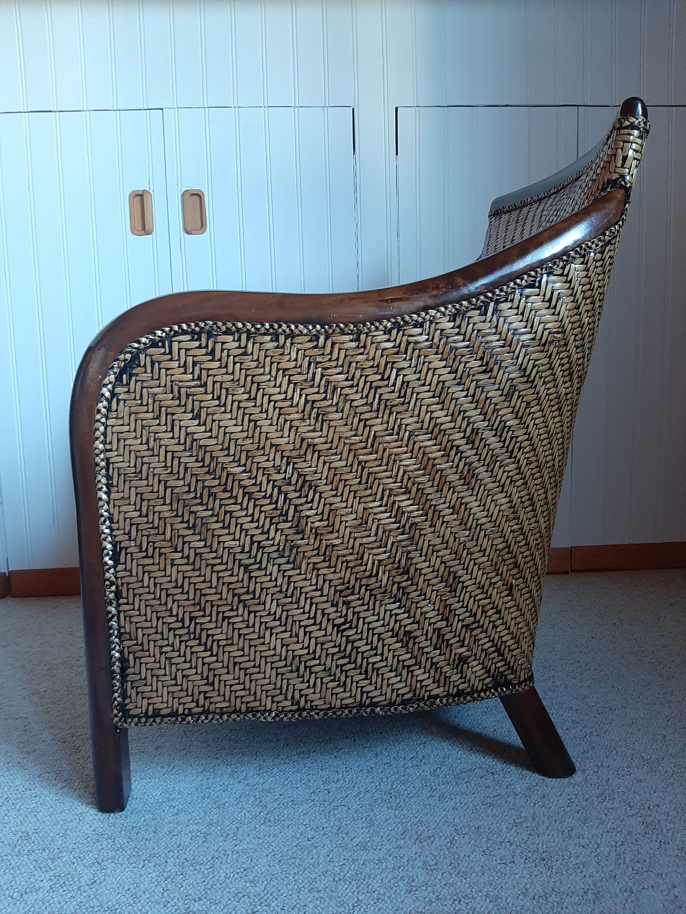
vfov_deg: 67.3
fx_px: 687
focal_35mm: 26
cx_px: 343
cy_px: 457
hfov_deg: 53.1
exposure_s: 1/25
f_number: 1.7
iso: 160
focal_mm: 3.93
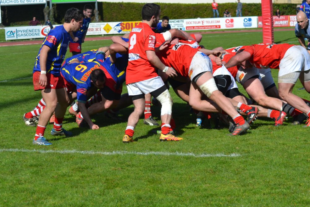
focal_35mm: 109
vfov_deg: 12.6
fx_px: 939
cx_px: 154
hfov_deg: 18.7
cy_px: 106
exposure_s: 1/2000
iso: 400
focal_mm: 70
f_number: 7.1
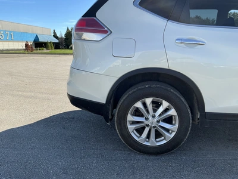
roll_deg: +0.5
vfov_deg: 49.7
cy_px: 90
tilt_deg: -10.4
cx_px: 119
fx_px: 193
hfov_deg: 63.4
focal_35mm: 28
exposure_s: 1/1144
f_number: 1.8
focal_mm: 3
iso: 25
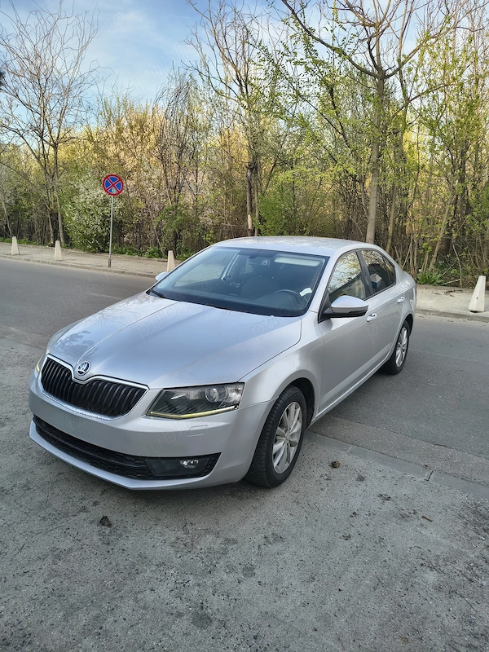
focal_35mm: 24
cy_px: 326
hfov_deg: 56.8
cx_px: 244
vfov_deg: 71.6
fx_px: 452
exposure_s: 1/547
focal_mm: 5.56
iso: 100
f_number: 1.8
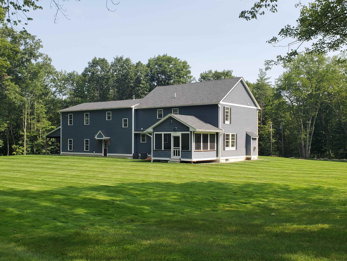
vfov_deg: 53.1
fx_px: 261
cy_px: 130
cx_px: 174
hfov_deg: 67.3
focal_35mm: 26
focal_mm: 4.3
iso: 50
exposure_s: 1/937
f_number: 2.4
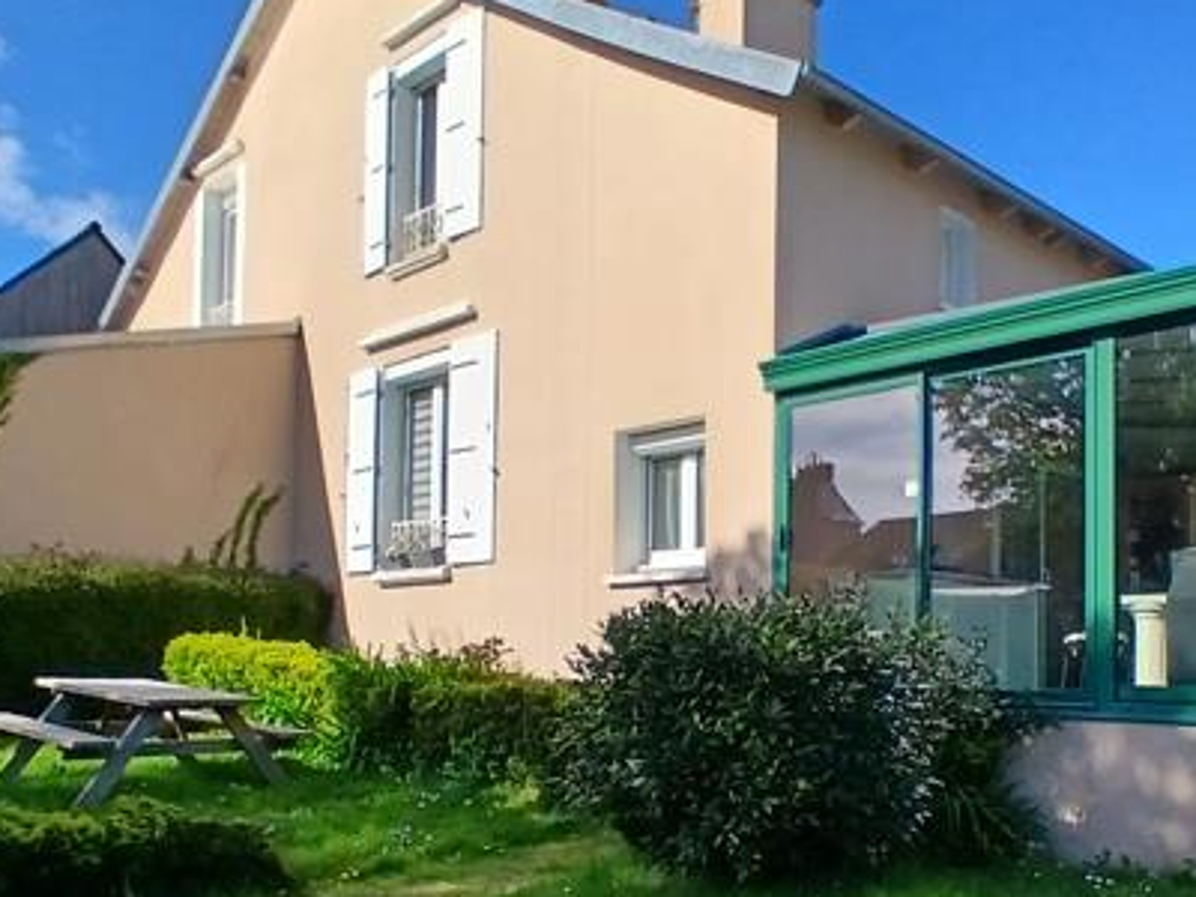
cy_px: 628
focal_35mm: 34
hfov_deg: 53.4
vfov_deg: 41.0
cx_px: 748
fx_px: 1175
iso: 50
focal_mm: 1.4
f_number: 2.2
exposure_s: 1/1427
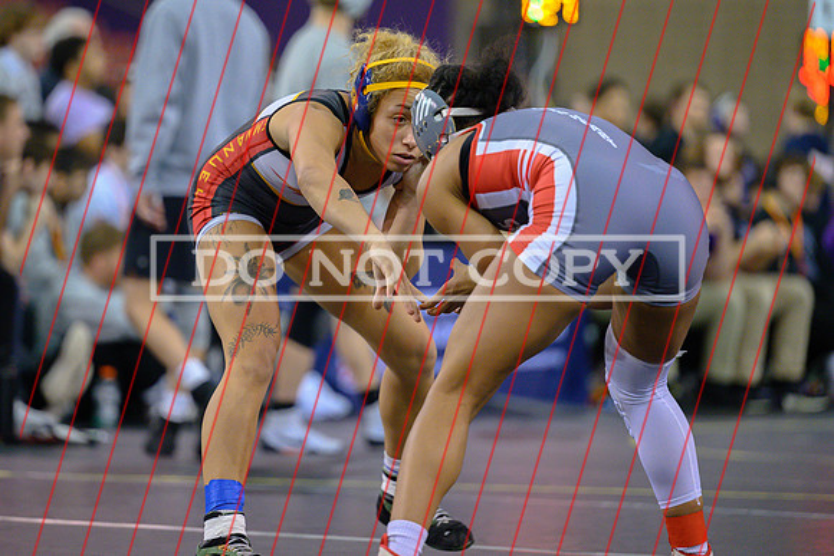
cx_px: 306
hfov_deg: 9.6
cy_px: 204
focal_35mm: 215
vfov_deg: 6.4
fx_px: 4984
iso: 3200
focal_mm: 170
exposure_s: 1/640
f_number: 2.8
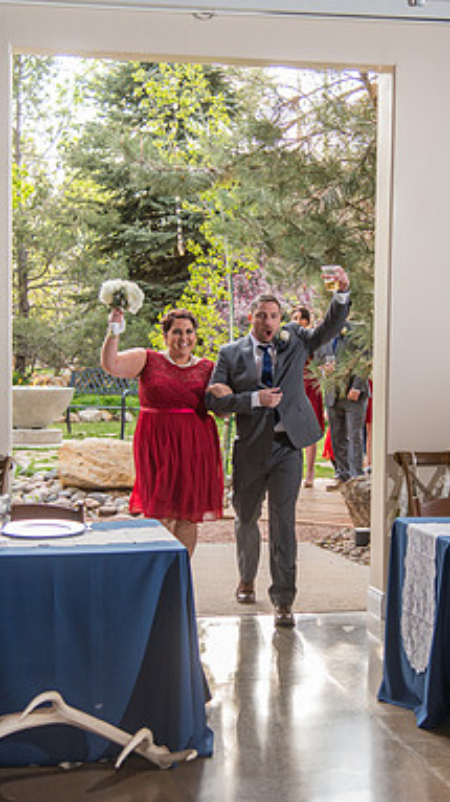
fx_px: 1551
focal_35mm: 73
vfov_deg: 29.0
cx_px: 257
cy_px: 401
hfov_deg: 16.5
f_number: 4
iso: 400
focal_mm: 46
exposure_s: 1/200
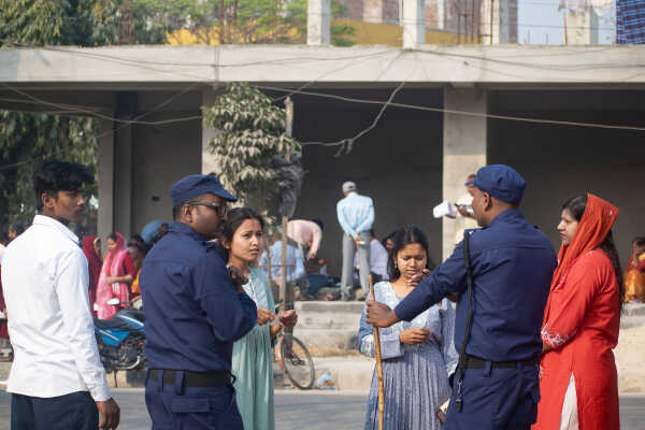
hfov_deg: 19.5
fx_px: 1881
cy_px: 215
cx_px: 322
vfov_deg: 13.0
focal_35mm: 105
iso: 200
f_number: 4.5
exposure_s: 1/500
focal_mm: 70
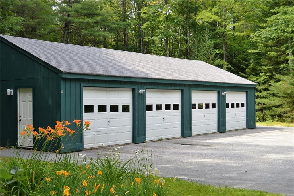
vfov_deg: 28.0
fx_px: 391
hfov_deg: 41.2
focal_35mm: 48
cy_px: 98
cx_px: 147
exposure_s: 1/125
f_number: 5.6
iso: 100
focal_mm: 32
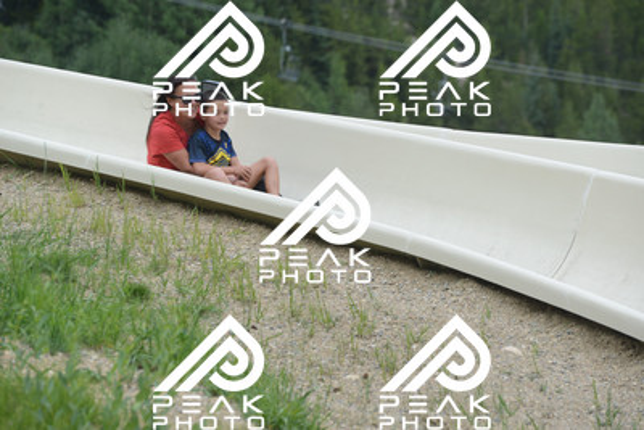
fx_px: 3489
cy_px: 215
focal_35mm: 195
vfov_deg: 7.0
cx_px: 322
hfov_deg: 10.5
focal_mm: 195
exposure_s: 1/640
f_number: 6.3
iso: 400
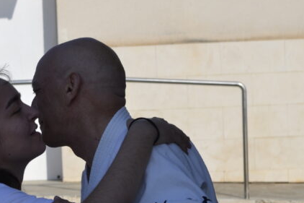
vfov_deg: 6.9
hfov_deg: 10.2
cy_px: 122
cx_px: 20
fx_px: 1690
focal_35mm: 200
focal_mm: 55
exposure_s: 1/320
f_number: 9
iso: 100
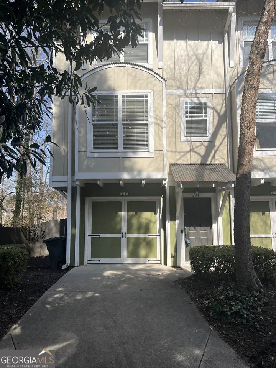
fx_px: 276
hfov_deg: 53.1
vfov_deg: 67.3
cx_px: 138
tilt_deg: +6.0
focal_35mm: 26
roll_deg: +0.6
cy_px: 184
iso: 50
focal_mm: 5.7
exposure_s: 1/3356
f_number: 1.5
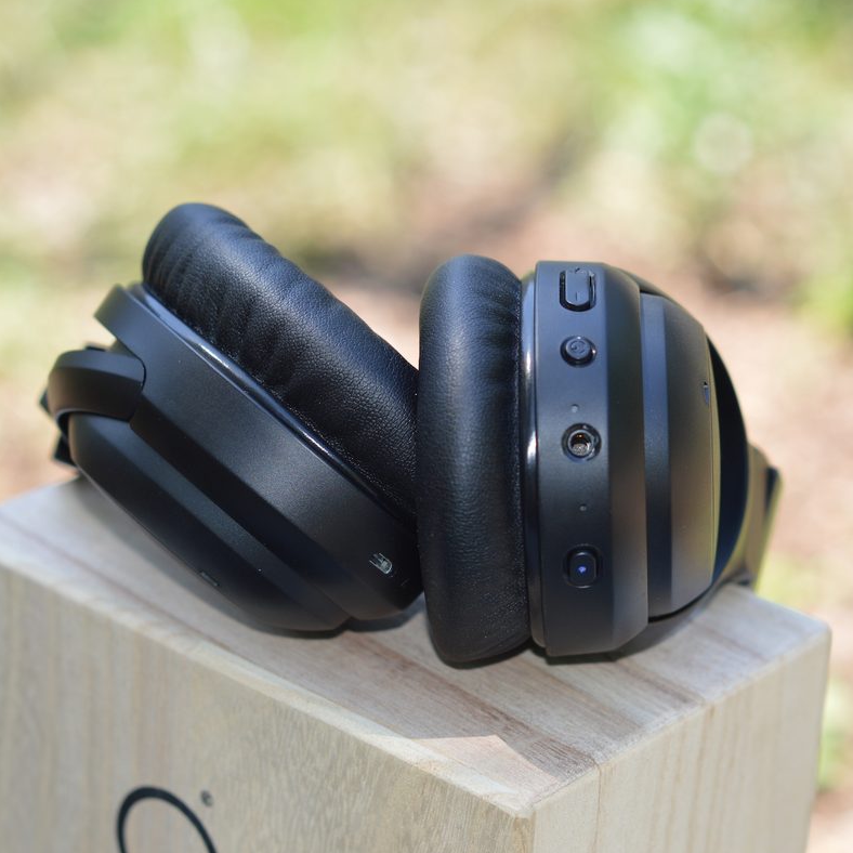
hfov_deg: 17.9
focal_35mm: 97
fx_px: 2704
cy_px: 428
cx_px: 507
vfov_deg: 17.9
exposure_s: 1/200
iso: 100
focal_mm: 50
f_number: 4
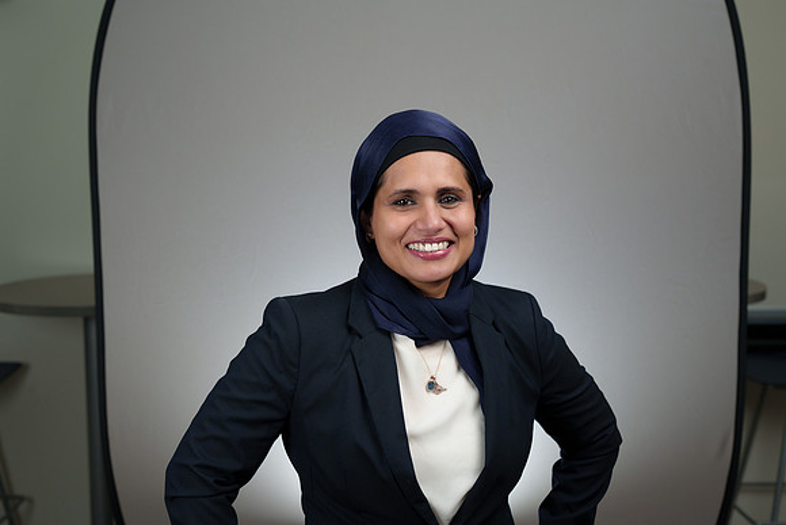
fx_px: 1092
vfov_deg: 27.0
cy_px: 262
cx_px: 393
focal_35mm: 50
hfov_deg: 39.6
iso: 640
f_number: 4
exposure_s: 1/250
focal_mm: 50
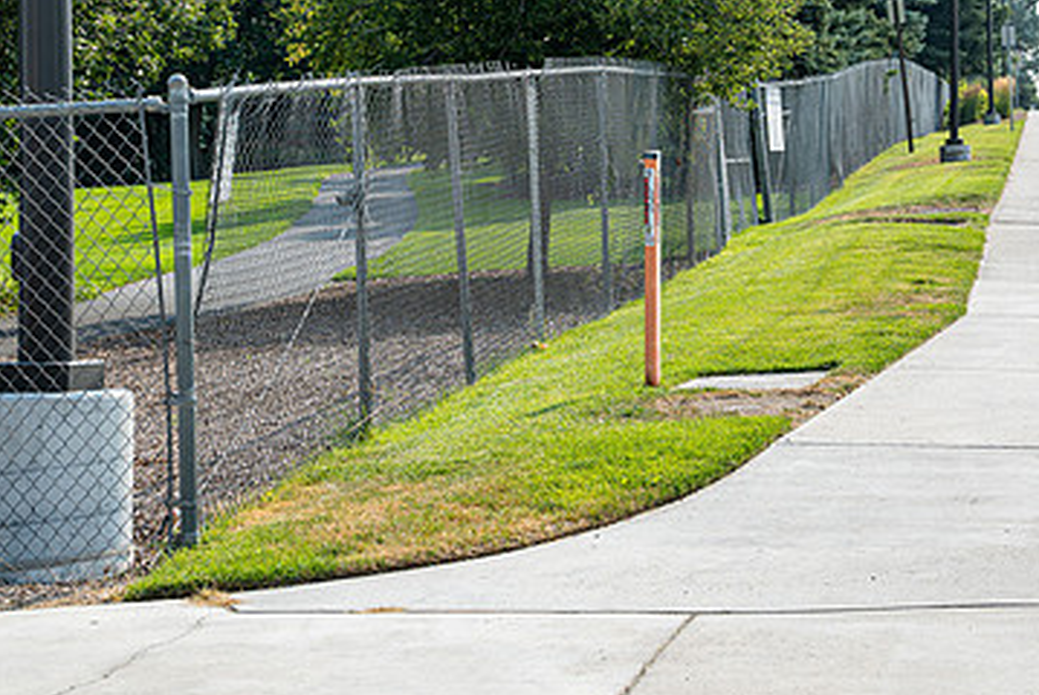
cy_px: 181
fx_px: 3264
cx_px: 570
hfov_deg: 18.1
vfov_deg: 12.1
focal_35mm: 113
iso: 200
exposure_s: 1/800
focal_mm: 70
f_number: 6.3
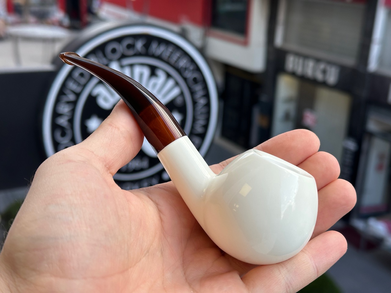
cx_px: 196
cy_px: 146
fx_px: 542
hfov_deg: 39.7
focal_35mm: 48
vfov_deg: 30.3
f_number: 1.78
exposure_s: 1/424
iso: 64
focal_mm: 6.86
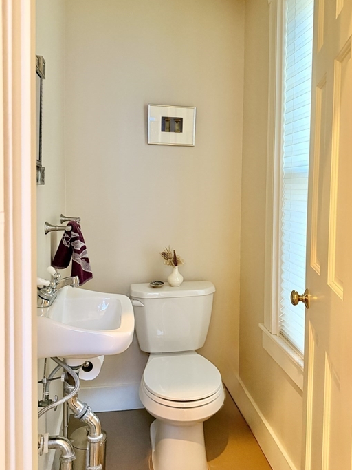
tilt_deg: -6.6
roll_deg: -0.2
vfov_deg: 65.3
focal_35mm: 27
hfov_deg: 51.3
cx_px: 193
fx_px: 366
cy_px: 232
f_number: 1.78
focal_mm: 6.76
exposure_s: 1/60
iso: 640
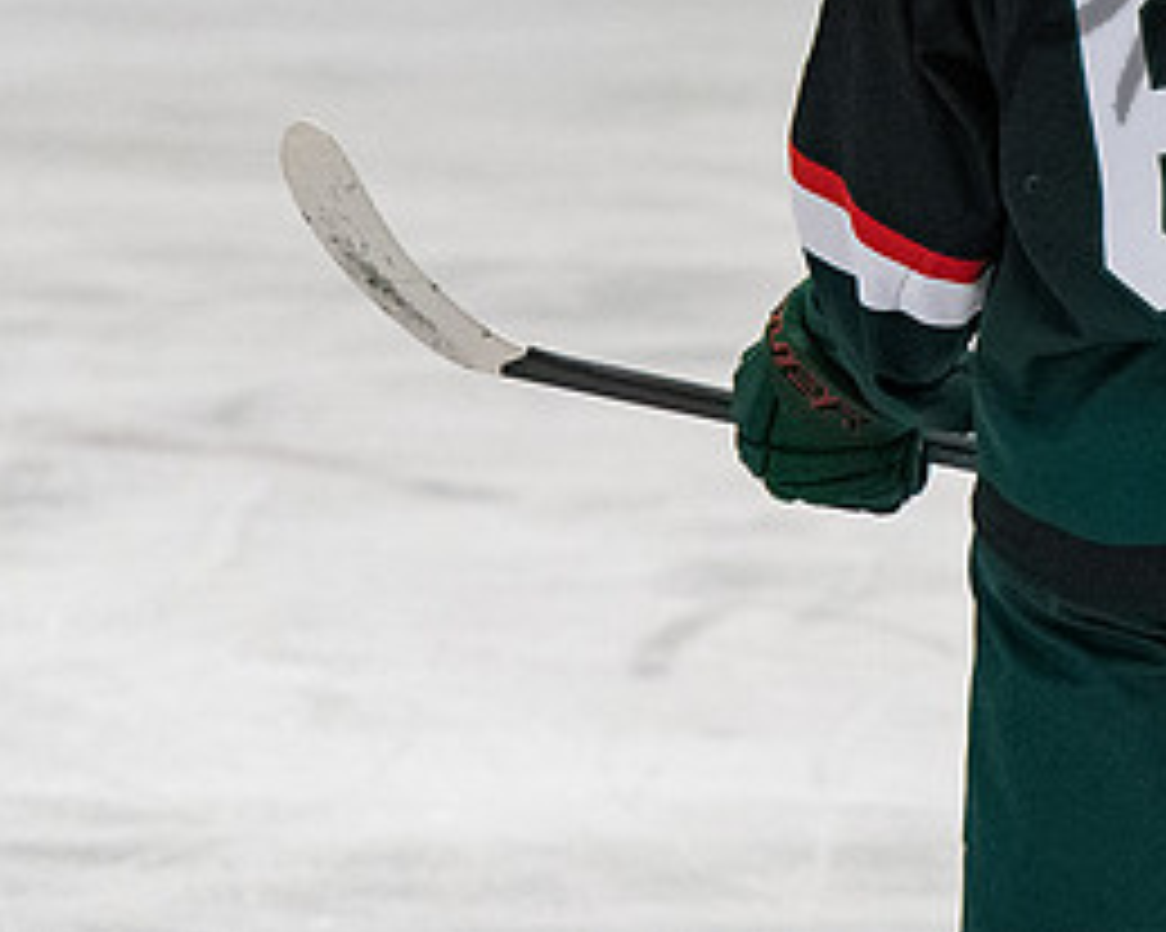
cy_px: -15
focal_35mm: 823
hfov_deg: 2.4
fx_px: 28390
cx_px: 1272
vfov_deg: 1.9
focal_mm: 170
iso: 2500
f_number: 3.5
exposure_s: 1/800
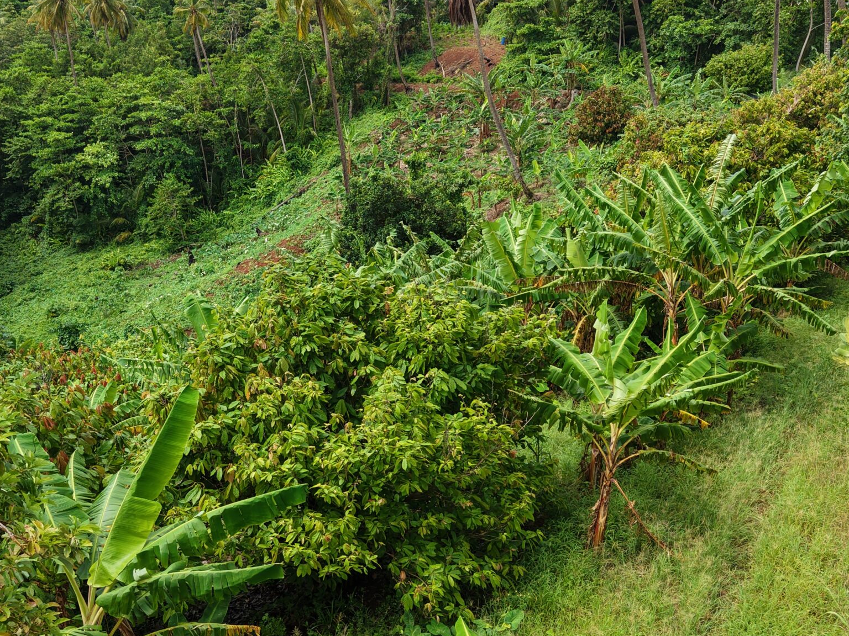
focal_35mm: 40
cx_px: 332
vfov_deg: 35.9
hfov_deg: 46.5
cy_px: 348
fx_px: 981
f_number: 1.8
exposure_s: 1/2500
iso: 200
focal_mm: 8.67
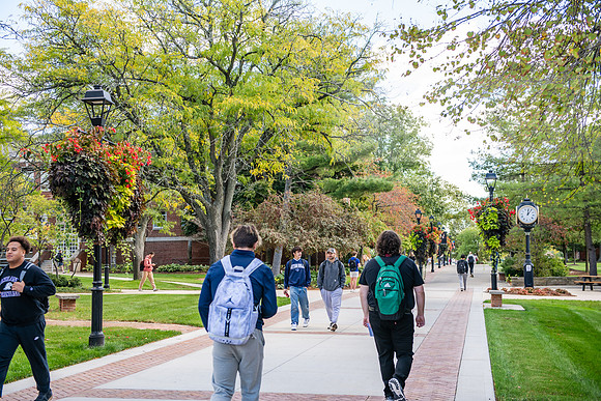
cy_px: 200
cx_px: 300
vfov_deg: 26.0
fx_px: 868
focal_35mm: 52
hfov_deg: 38.2
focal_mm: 52
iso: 200
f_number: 4
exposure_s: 1/250
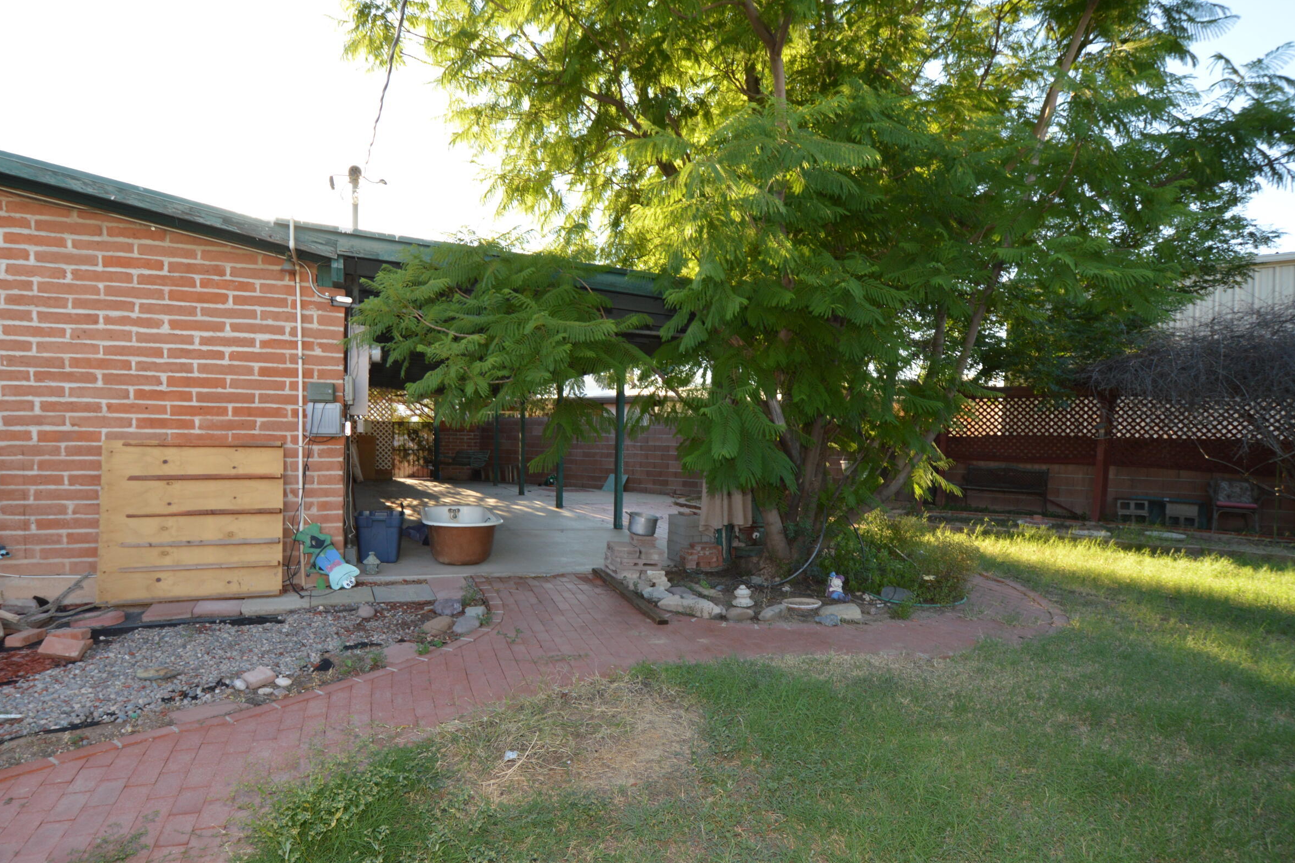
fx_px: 683
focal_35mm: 19
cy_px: 459
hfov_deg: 86.9
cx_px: 625
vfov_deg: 64.5
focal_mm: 10
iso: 280
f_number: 5.6
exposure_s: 1/125
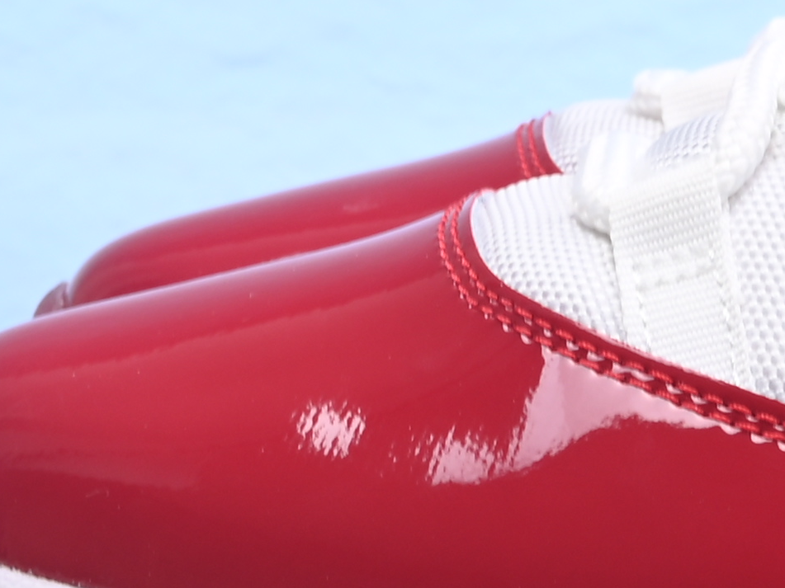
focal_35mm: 219
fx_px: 4966
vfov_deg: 6.6
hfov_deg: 8.8
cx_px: 1232
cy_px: -418
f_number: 16
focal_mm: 36
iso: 100
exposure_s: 1/2
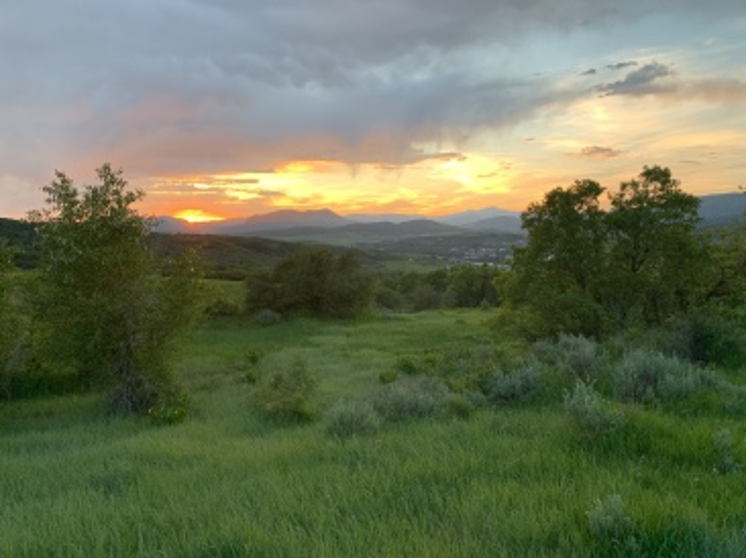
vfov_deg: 53.0
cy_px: 279
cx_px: 373
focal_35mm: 26
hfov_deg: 67.3
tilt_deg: -5.2
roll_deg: +0.7
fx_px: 560
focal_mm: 4.25
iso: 64
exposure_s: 1/121
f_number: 1.8
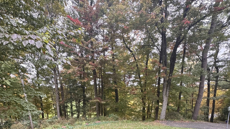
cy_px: 120
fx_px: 128
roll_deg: +0.9
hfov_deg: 83.8
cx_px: 113
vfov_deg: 47.3
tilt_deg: -13.3
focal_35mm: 21
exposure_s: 1/99
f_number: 2.2
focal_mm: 2.22
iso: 160
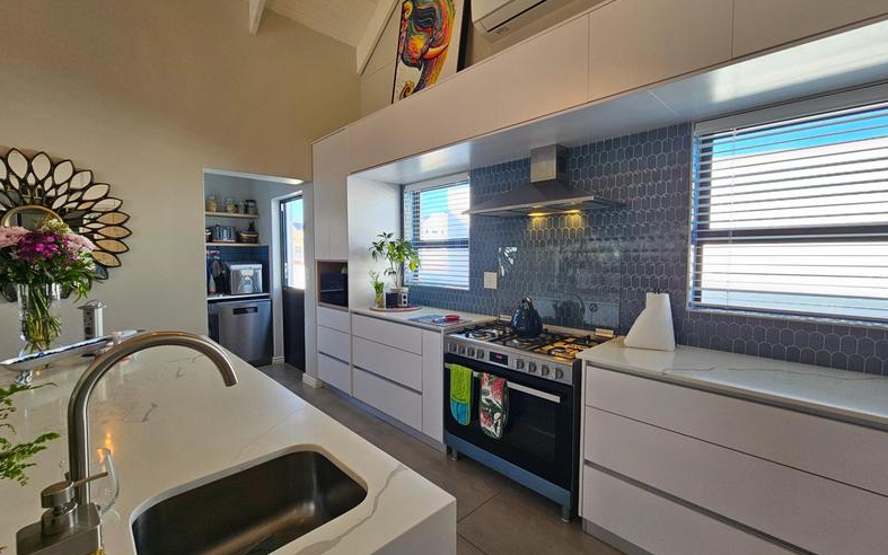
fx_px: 339
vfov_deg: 78.6
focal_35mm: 14
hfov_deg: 105.3
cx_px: 439
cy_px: 276
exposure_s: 1/100
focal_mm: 2.2
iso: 50
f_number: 2.2
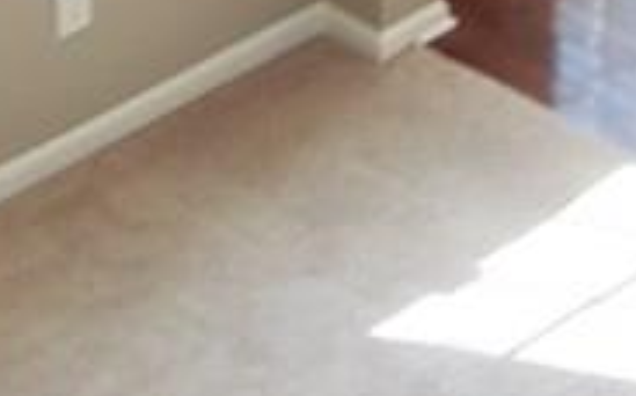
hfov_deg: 9.3
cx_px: 344
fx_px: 3914
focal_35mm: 226
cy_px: -163
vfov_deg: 5.7
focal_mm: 6.3
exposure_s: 1/45
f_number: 2.8
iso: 80
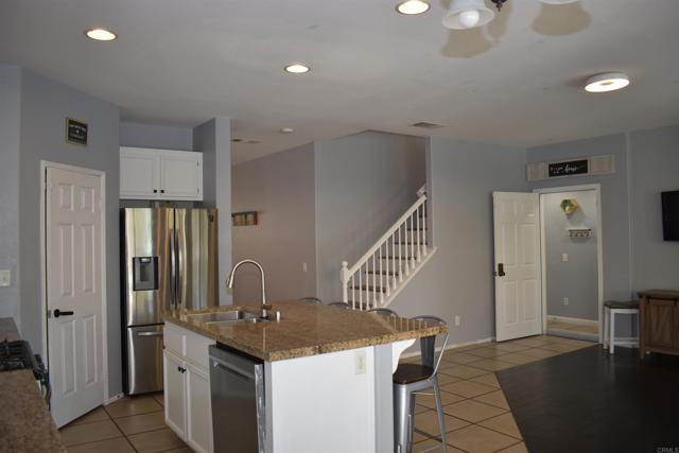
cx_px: 340
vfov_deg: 48.0
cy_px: 226
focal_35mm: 27
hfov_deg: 67.4
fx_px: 509
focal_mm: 18
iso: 200
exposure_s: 1/40
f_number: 4
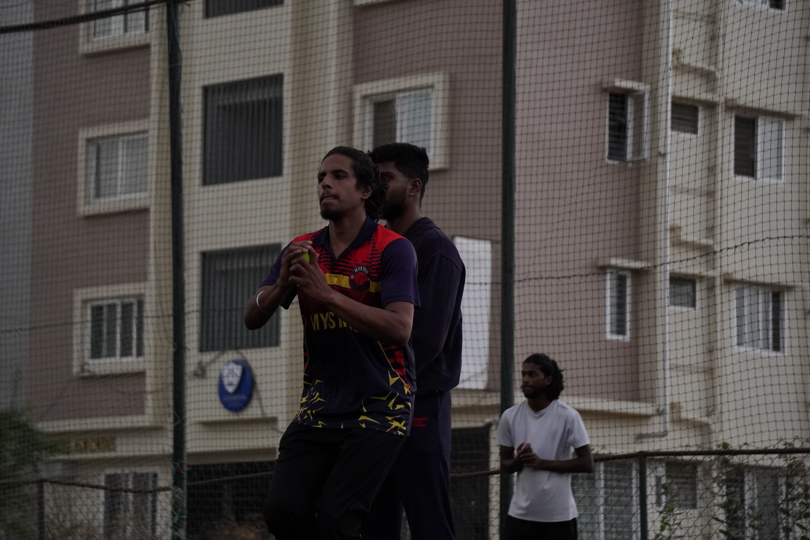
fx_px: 3307
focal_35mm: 147
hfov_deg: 14.0
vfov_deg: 9.3
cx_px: 405
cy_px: 270
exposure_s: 1/1000
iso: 2500
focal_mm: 98
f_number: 5.6
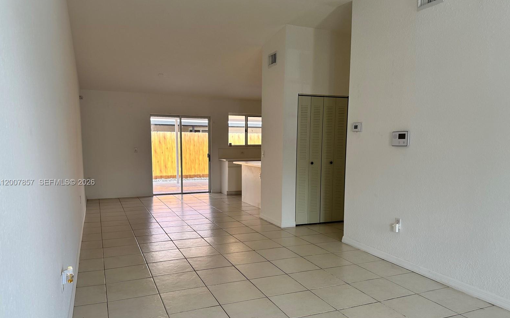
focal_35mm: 26
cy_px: 183
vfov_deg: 47.4
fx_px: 361
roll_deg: -1.0
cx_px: 254
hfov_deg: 70.4
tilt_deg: -6.1
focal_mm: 6.86
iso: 100
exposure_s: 1/147
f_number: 1.78
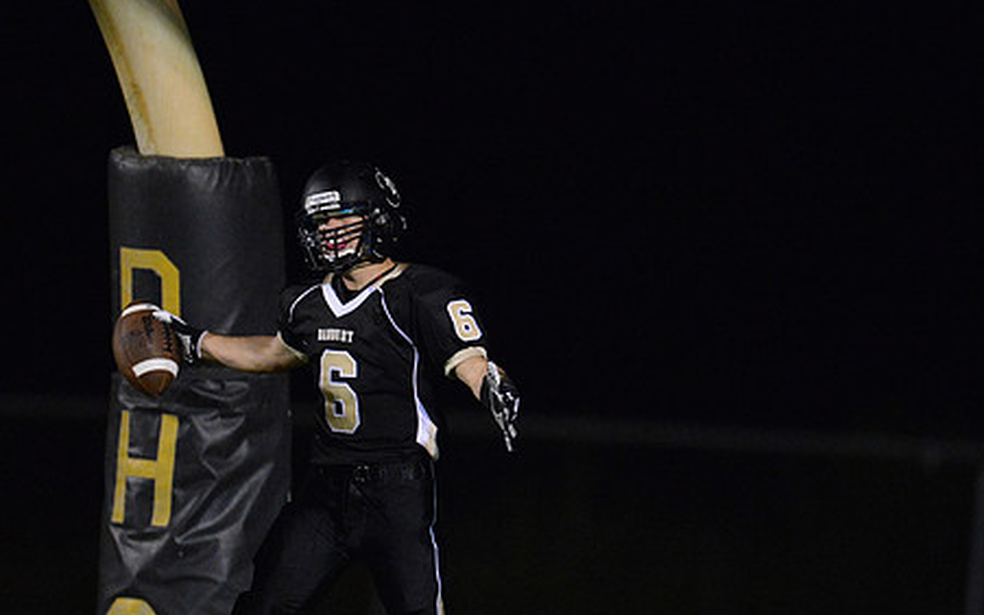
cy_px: 413
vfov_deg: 2.5
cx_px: 371
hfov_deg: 4.0
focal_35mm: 524
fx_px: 14054
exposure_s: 1/640
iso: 12800
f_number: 2.8
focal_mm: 400
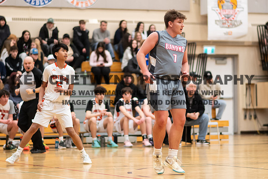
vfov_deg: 9.7
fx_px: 1055
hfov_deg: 14.5
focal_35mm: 142
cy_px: 84
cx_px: 153
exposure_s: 1/1000
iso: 2500
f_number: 1.8
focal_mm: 85
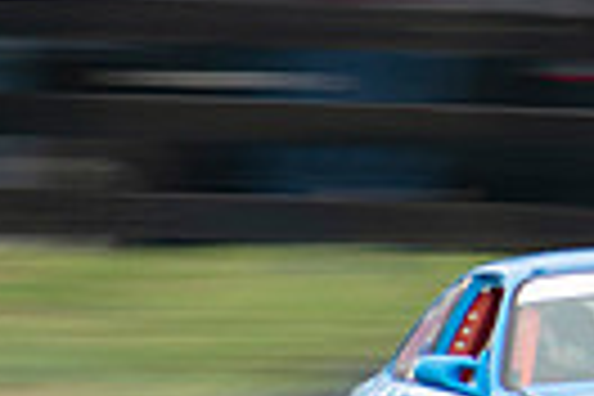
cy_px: 209
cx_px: 765
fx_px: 32535
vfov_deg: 0.7
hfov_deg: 1.0
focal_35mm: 1972
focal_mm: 300
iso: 100
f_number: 13
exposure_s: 1/25
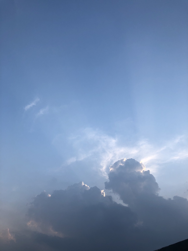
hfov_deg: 49.7
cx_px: 94
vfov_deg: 63.4
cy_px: 126
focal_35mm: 28
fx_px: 203
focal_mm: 3.99
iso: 20
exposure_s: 1/640
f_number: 1.8
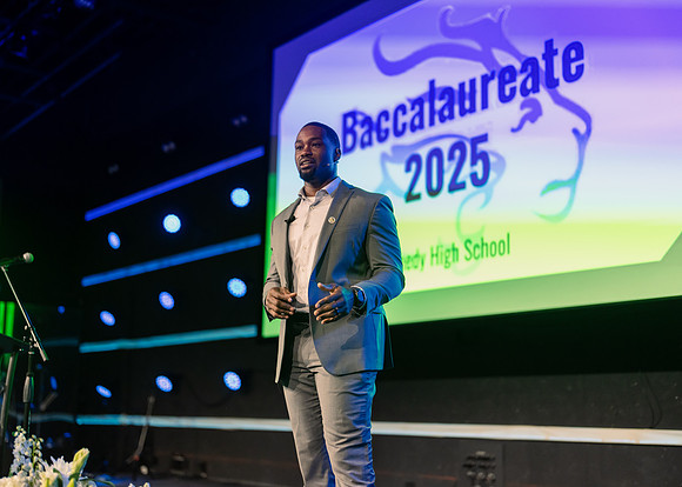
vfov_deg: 26.8
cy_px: 244
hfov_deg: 36.9
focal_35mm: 53
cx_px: 341
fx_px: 1023
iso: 1000
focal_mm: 50
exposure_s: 1/500
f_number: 1.2
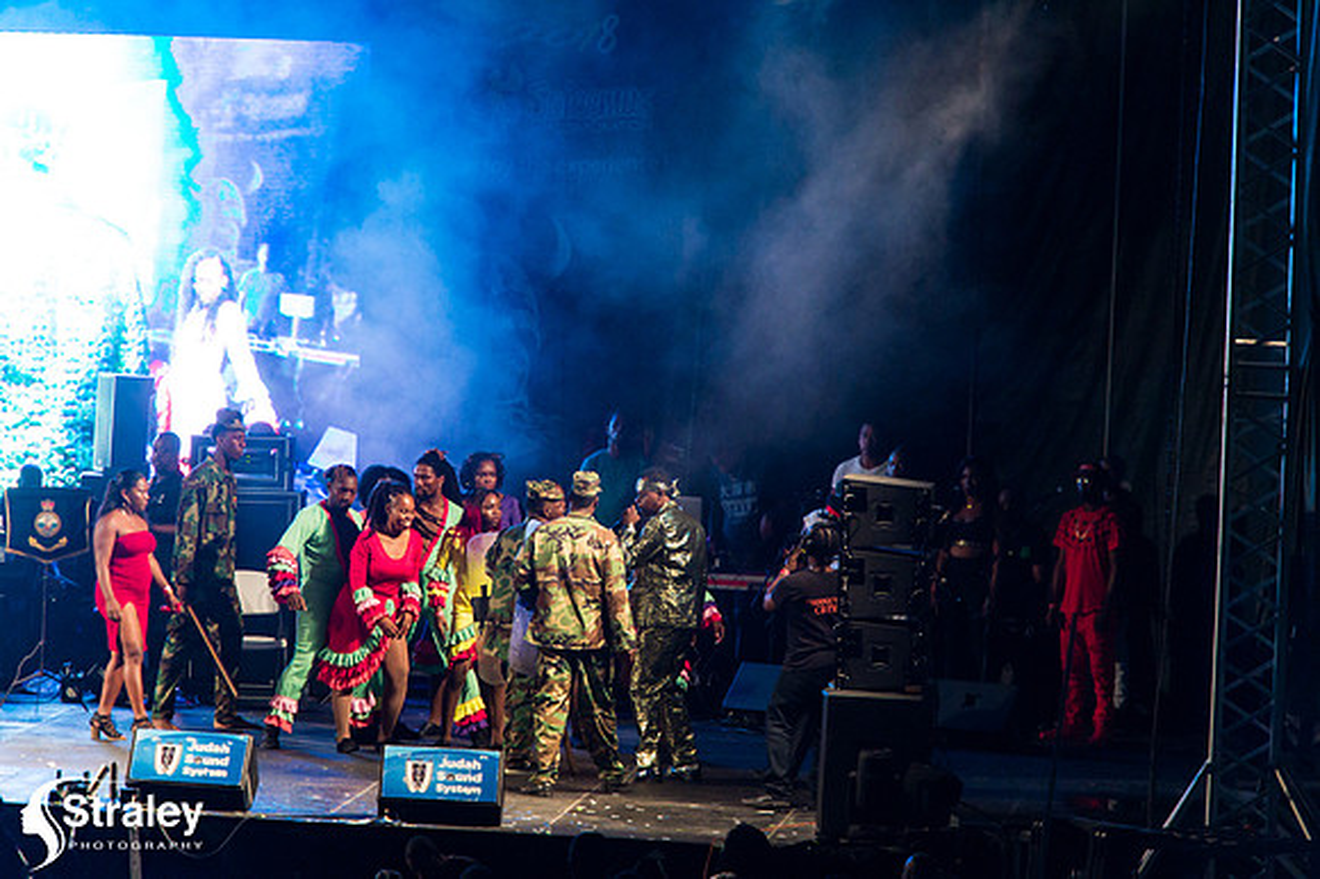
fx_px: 8795
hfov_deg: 8.6
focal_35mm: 240
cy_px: 440
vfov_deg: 5.7
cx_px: 660
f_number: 5.6
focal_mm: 240
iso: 4000
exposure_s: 1/200
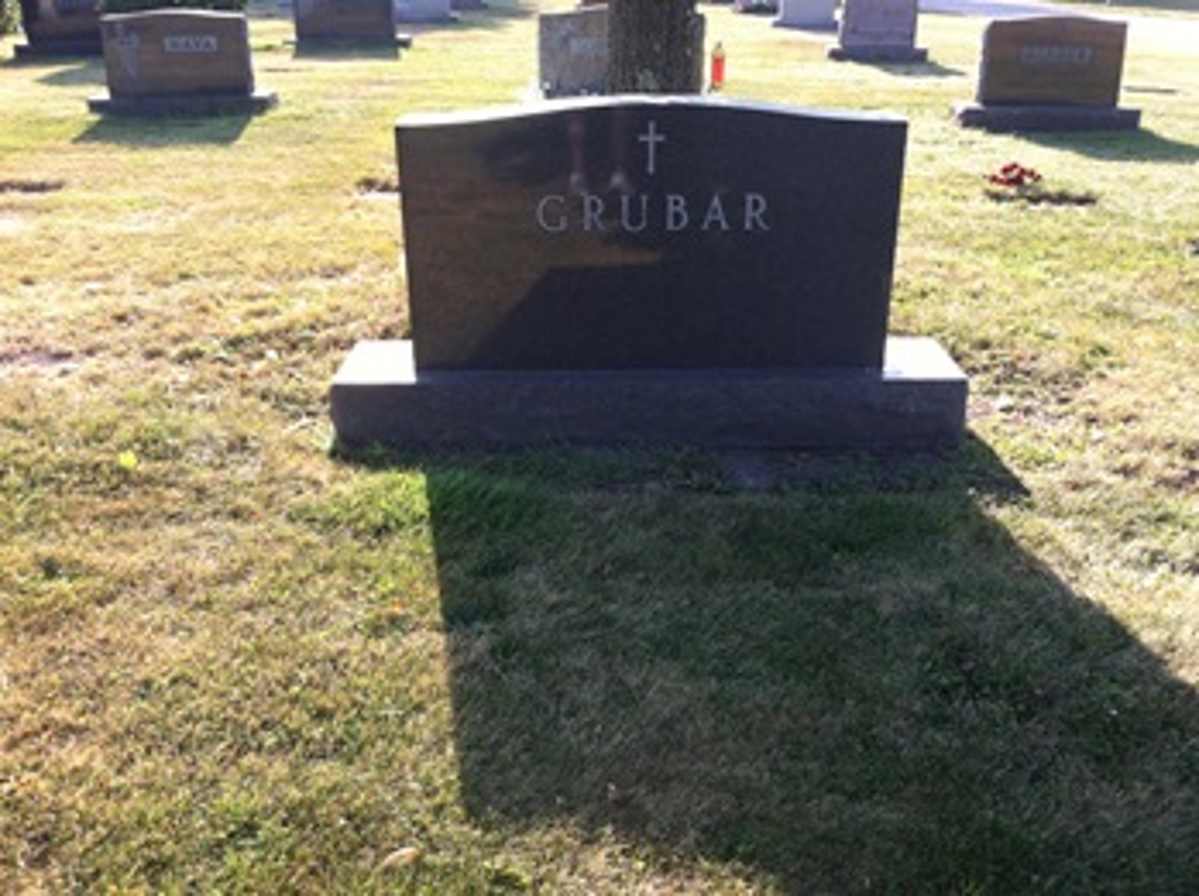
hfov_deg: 52.7
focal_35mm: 35
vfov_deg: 40.6
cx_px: 600
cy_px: 448
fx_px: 1211
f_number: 2.8
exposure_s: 1/171
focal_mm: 3.85
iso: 80
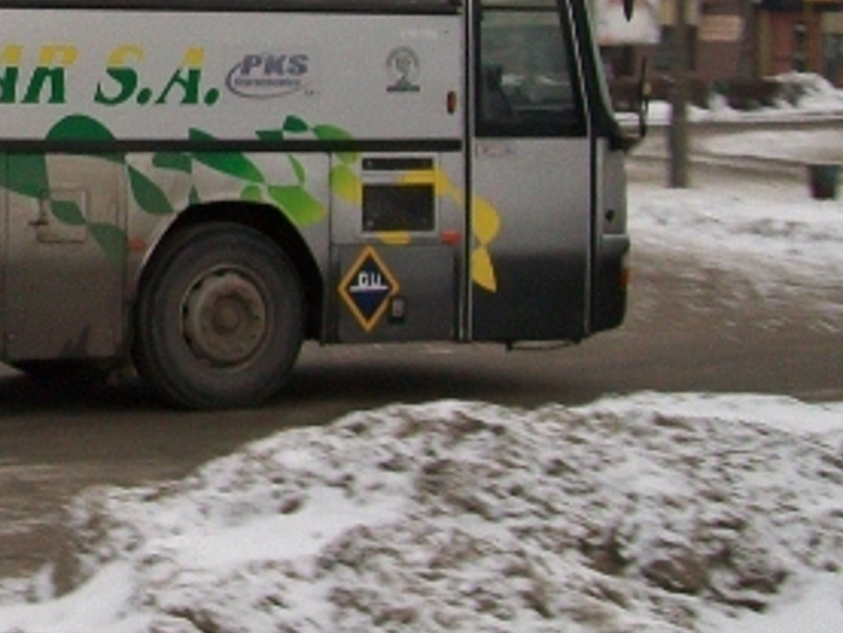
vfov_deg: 12.5
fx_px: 2851
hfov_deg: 15.6
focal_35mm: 117
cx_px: -387
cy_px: 11
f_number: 2.7
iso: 64
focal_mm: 6
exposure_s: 1/80
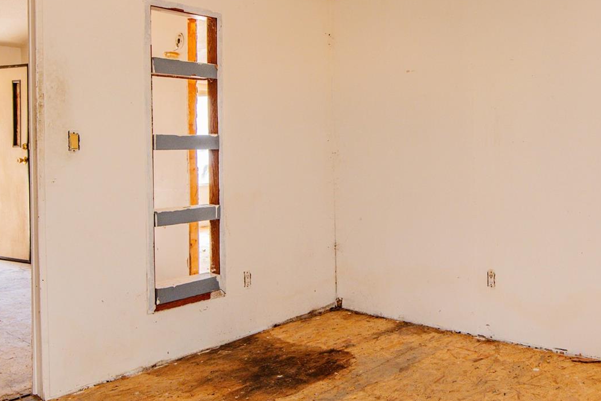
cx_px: 395
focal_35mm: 35
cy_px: 143
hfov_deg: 53.5
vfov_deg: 37.6
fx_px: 584
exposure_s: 1/60
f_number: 4
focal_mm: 18
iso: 640
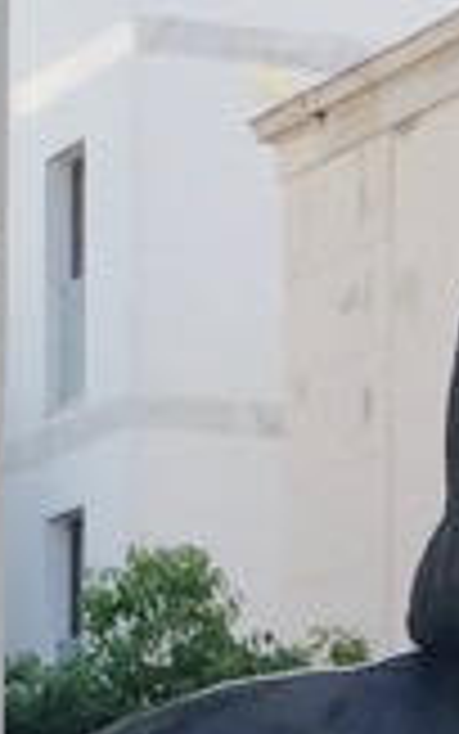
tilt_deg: -8.0
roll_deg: -0.5
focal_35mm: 242
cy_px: 1720
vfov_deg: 8.0
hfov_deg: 5.4
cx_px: 616
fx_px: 4839
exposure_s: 1/586
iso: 32
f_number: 2.2
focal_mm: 4.15
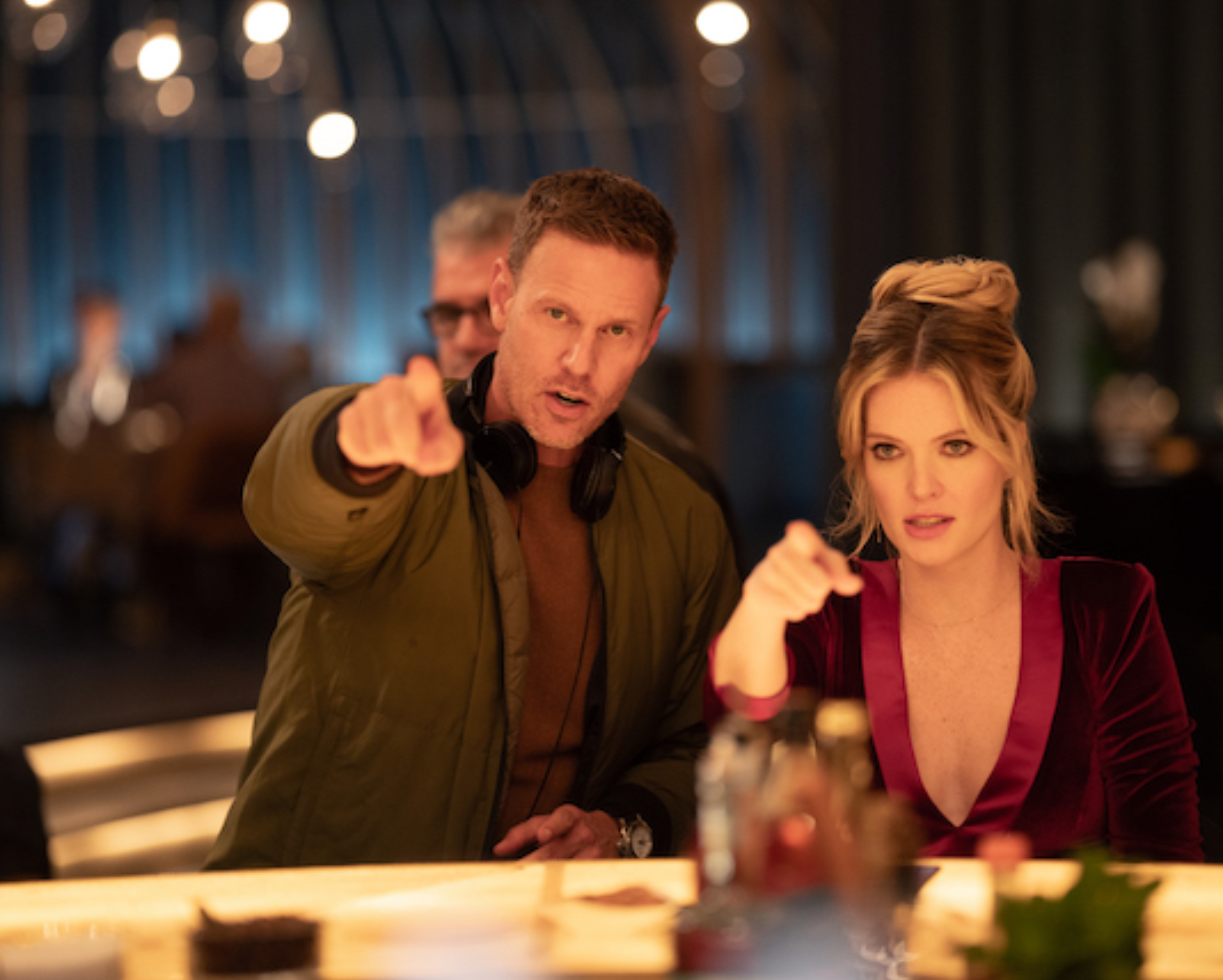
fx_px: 3514
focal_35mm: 97
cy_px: 489
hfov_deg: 19.7
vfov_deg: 15.9
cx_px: 648
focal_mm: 85
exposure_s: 1/200
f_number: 1.4
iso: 1600
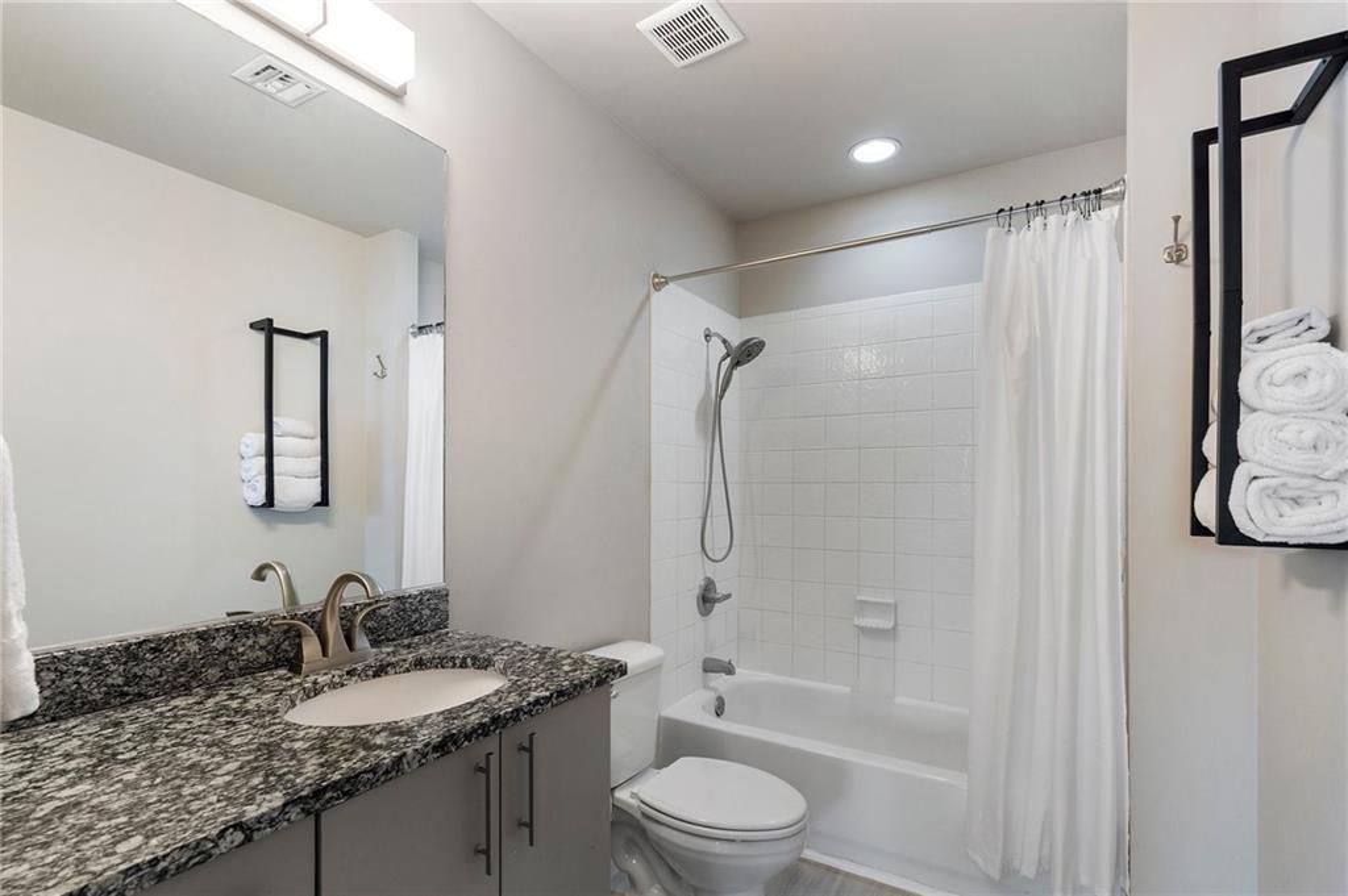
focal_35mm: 16
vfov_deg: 73.7
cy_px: 448
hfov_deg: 96.8
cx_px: 674
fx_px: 599
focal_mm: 16
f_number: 8
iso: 640
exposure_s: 1/40
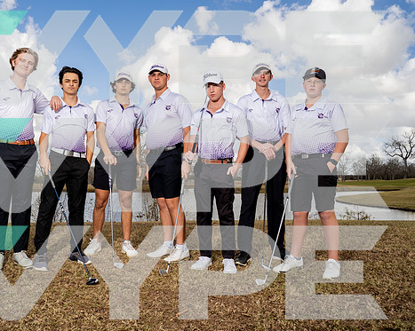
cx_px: 164
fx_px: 344
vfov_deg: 51.5
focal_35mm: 28
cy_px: 166
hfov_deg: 61.7
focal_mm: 24
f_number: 8
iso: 100
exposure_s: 1/250
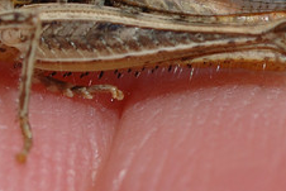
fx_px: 5319
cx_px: -8
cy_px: -13
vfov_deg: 2.1
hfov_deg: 3.1
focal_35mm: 669
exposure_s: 1/1600
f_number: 10
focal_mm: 105
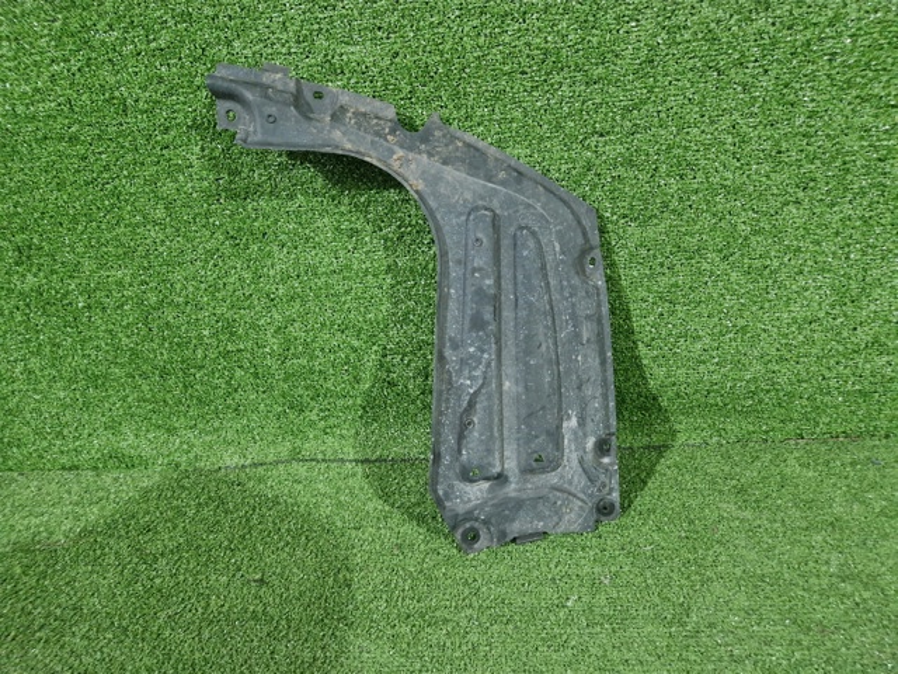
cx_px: 449
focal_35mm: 23
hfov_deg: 73.9
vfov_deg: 58.9
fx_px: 597
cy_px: 337
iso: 125
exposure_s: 1/100
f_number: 1.8
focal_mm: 5.4
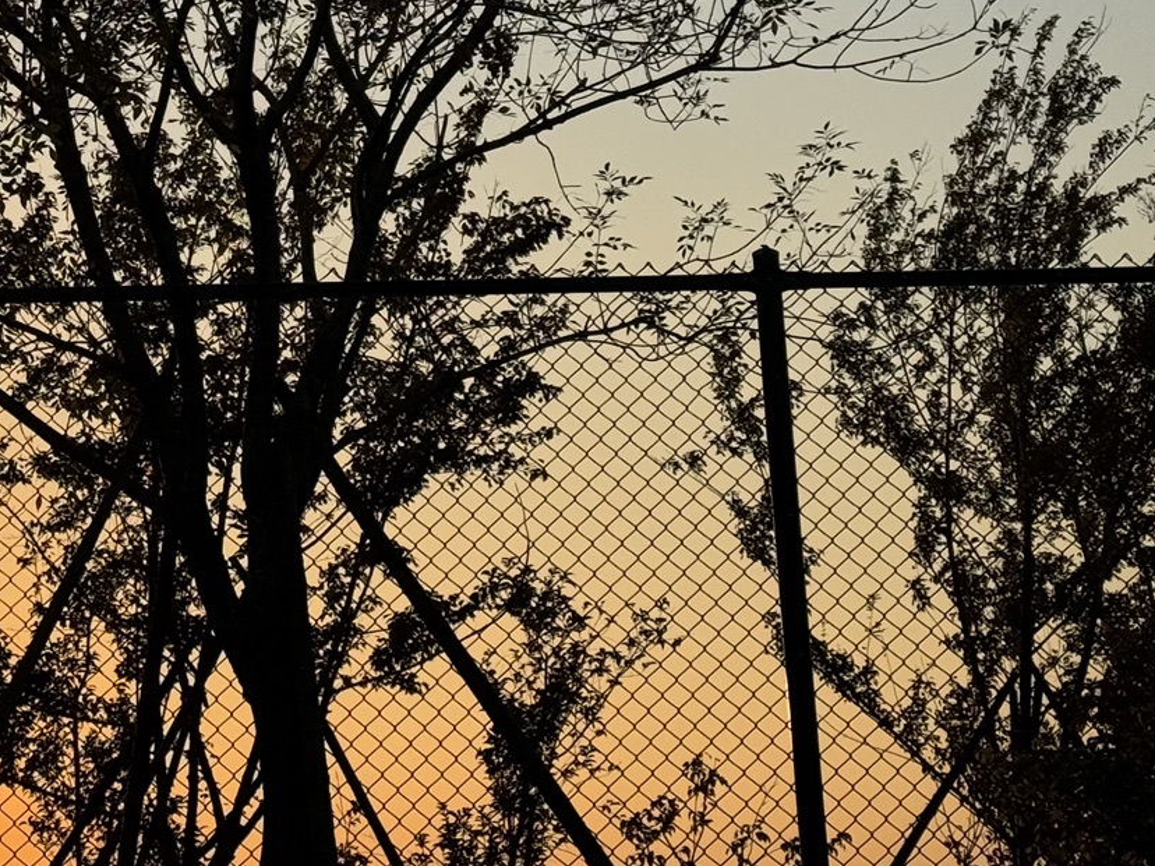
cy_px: 11
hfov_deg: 16.6
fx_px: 3870
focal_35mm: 116
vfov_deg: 12.6
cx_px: -40
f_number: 1.78
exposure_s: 1/4608
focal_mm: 6.86
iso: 64
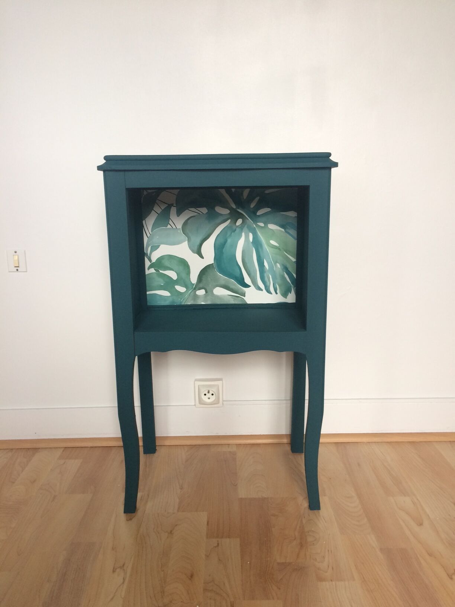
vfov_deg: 61.7
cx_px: 228
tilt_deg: -13.2
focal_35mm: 29
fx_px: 508
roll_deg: +2.2
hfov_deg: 48.2
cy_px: 304
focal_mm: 4.15
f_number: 2.2
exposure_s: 1/33
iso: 40
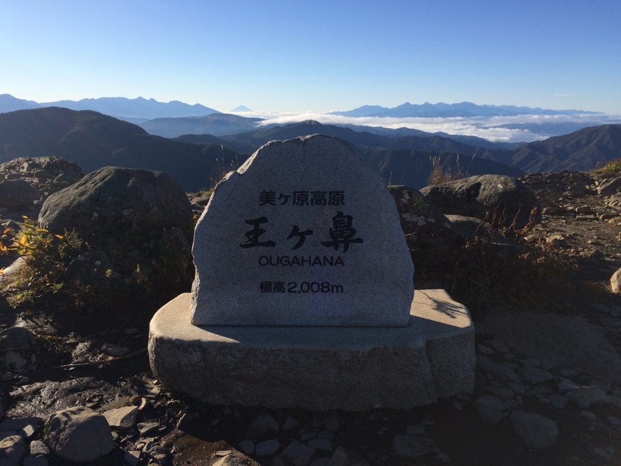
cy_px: 233
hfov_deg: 61.7
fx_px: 520
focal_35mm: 29
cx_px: 310
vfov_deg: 48.2
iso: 32
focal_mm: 4.15
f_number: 2.2
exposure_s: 1/2564
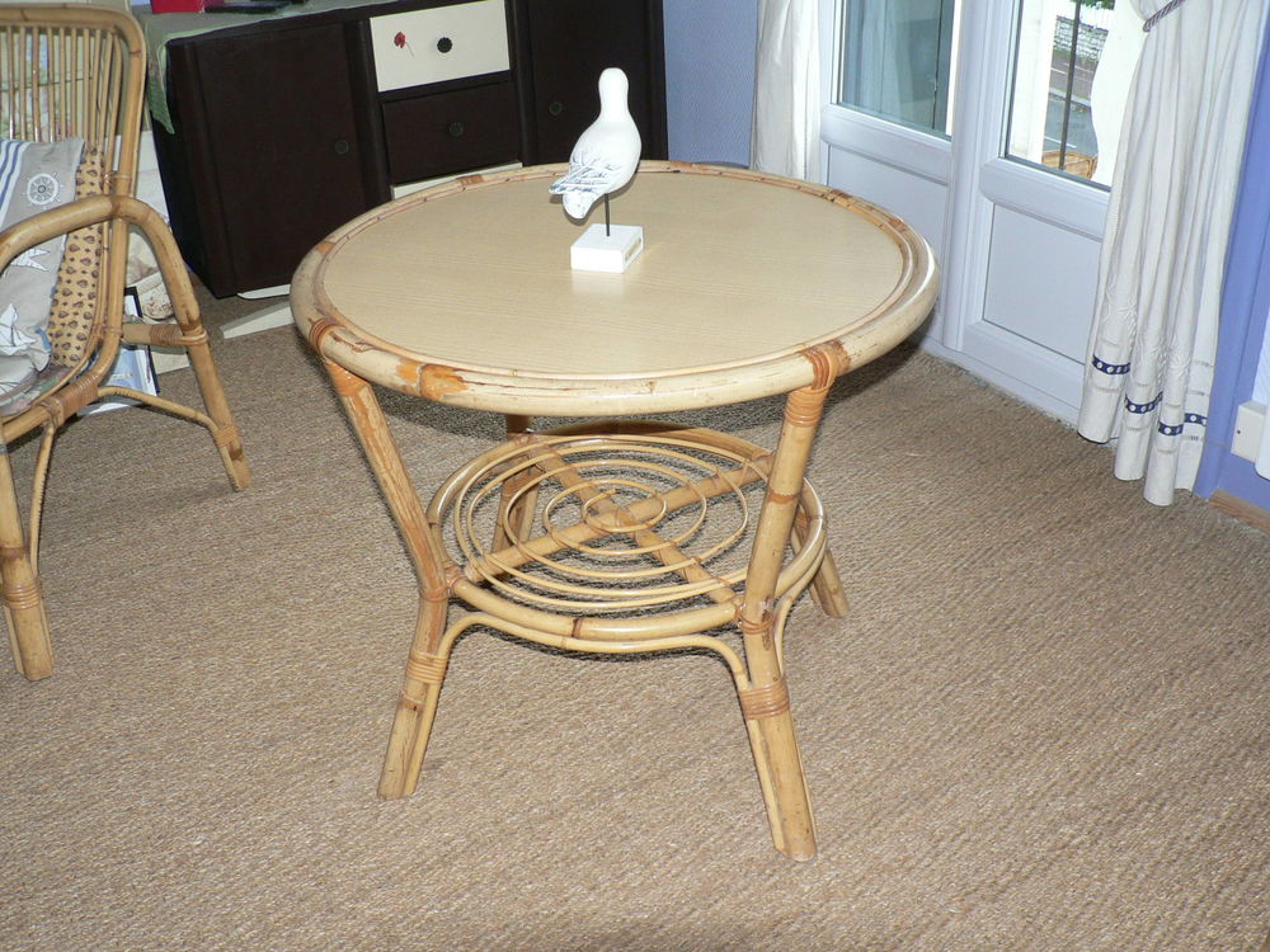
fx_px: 1431
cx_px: 635
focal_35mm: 39
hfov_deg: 47.9
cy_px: 476
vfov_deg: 36.8
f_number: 2.8
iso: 150
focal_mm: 6.4
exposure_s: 1/60
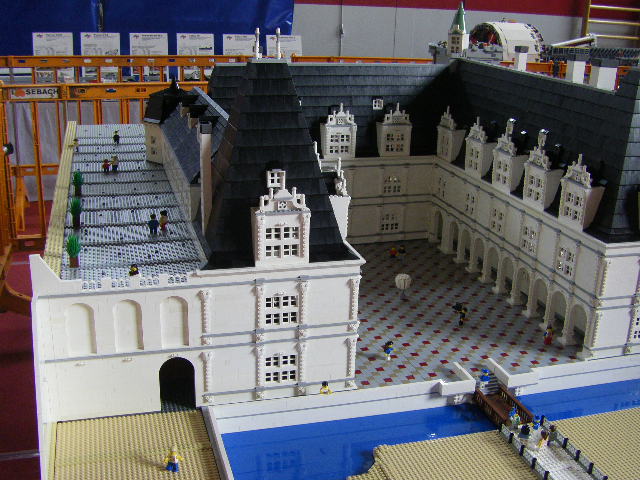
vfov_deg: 35.1
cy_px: 253
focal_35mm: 41
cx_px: 336
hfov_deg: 45.8
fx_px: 758
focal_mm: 6.3
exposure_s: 1/50
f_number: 3.5
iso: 200
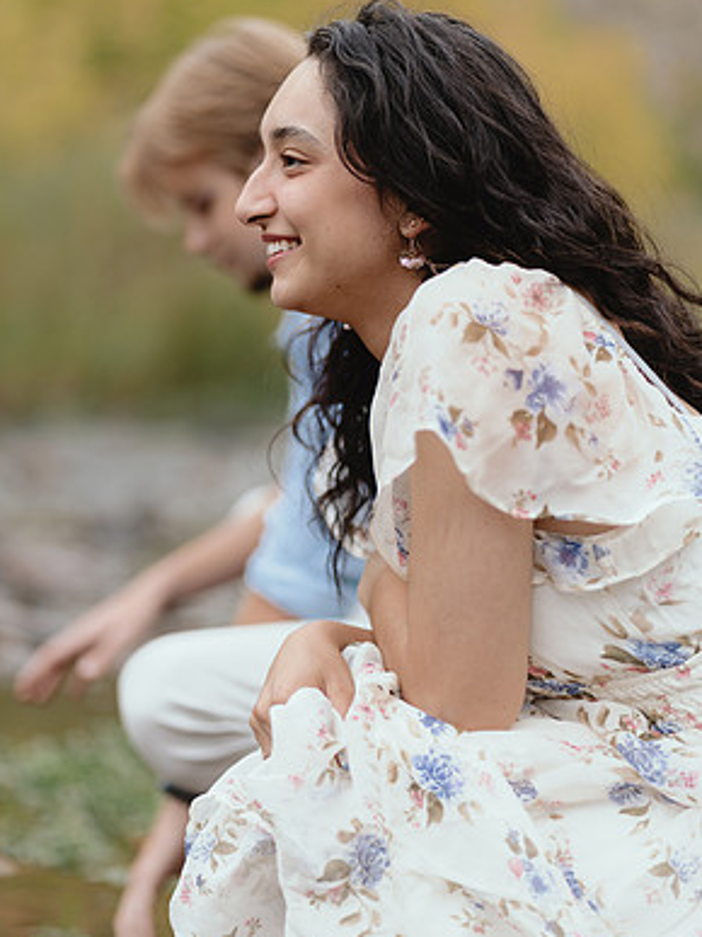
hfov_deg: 15.6
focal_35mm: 95
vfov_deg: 20.6
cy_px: 414
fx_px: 2570
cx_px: 341
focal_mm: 85
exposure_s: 1/250
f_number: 1.8
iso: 250
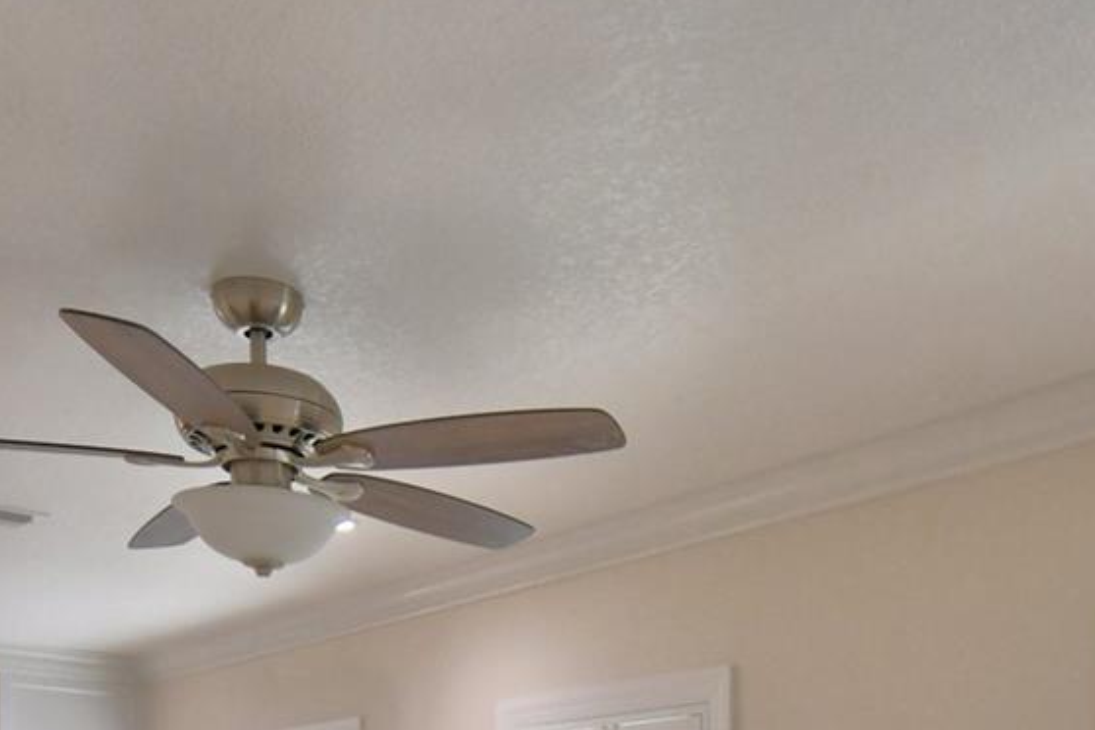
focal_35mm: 43
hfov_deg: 45.1
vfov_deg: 26.7
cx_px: 671
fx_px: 1308
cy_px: 928
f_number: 4.5
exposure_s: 1/125
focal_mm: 10
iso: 400
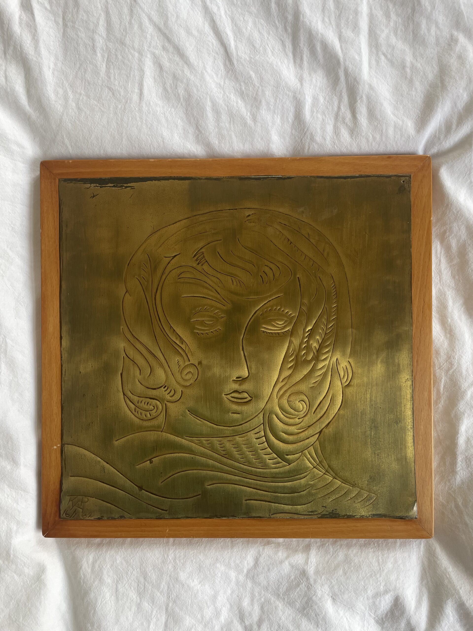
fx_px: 474
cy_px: 316
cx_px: 236
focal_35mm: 26
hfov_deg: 53.1
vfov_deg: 67.3
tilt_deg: -87.1
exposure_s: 1/121
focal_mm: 4.2
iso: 80
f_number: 1.6
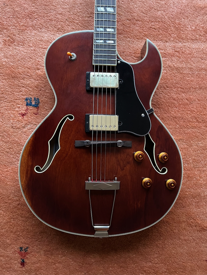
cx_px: 104
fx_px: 207
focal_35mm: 26
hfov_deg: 53.1
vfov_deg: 67.3
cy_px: 138
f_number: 1.5
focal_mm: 5.7
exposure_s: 1/35
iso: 640
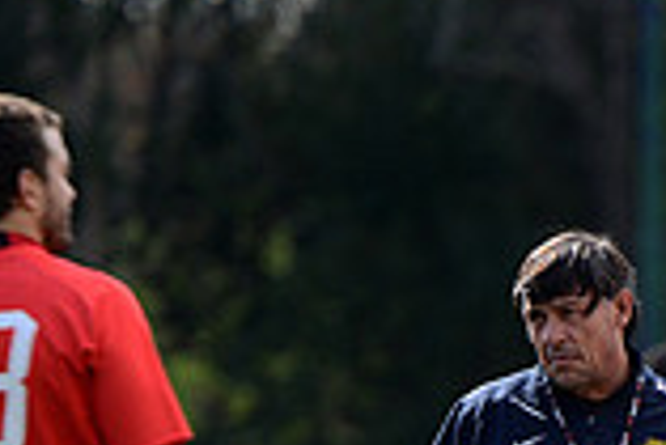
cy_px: 689
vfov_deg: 1.4
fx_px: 18480
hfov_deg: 2.1
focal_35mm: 998
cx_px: 441
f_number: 4
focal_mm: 270
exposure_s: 1/640
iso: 320
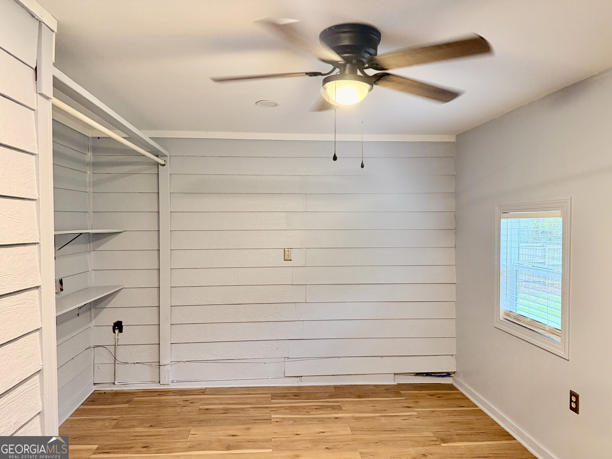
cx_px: 306
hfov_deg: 71.6
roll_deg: +0.6
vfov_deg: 56.8
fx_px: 424
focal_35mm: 24
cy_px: 230
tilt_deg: -2.0
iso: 320
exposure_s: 1/60
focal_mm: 6.76
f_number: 1.78
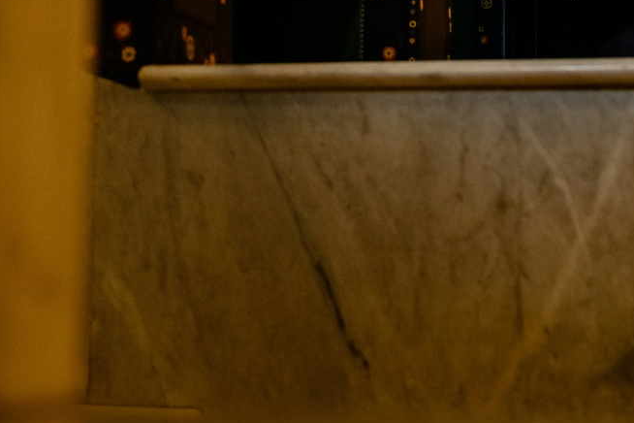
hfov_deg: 14.9
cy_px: -258
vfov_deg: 9.7
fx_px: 2413
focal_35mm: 137
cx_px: 214
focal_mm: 35
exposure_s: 1/250
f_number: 2
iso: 1000
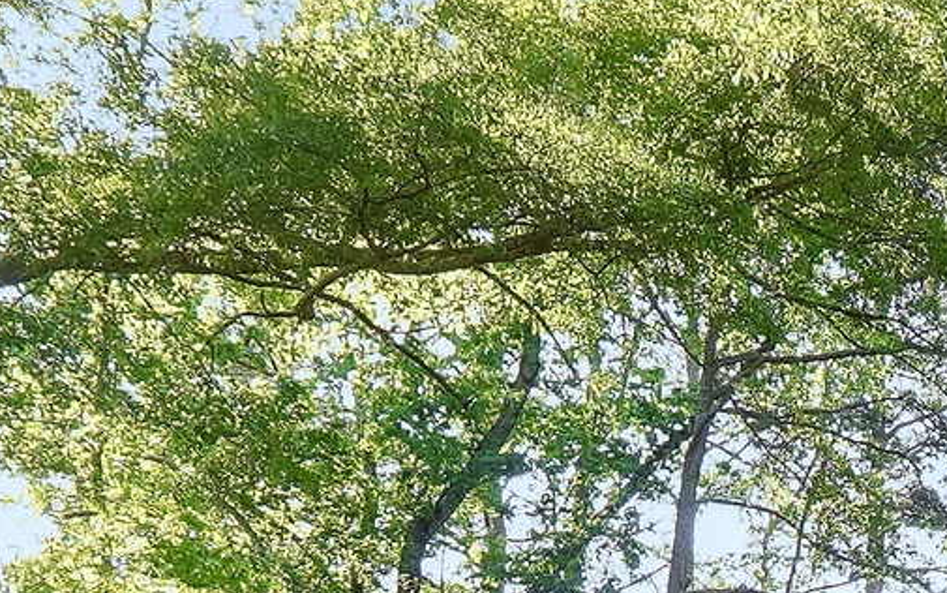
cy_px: 1464
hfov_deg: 17.6
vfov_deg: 11.1
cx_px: 1661
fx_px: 2521
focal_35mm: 98
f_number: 4.5
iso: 100
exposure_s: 1/60
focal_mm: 10.5
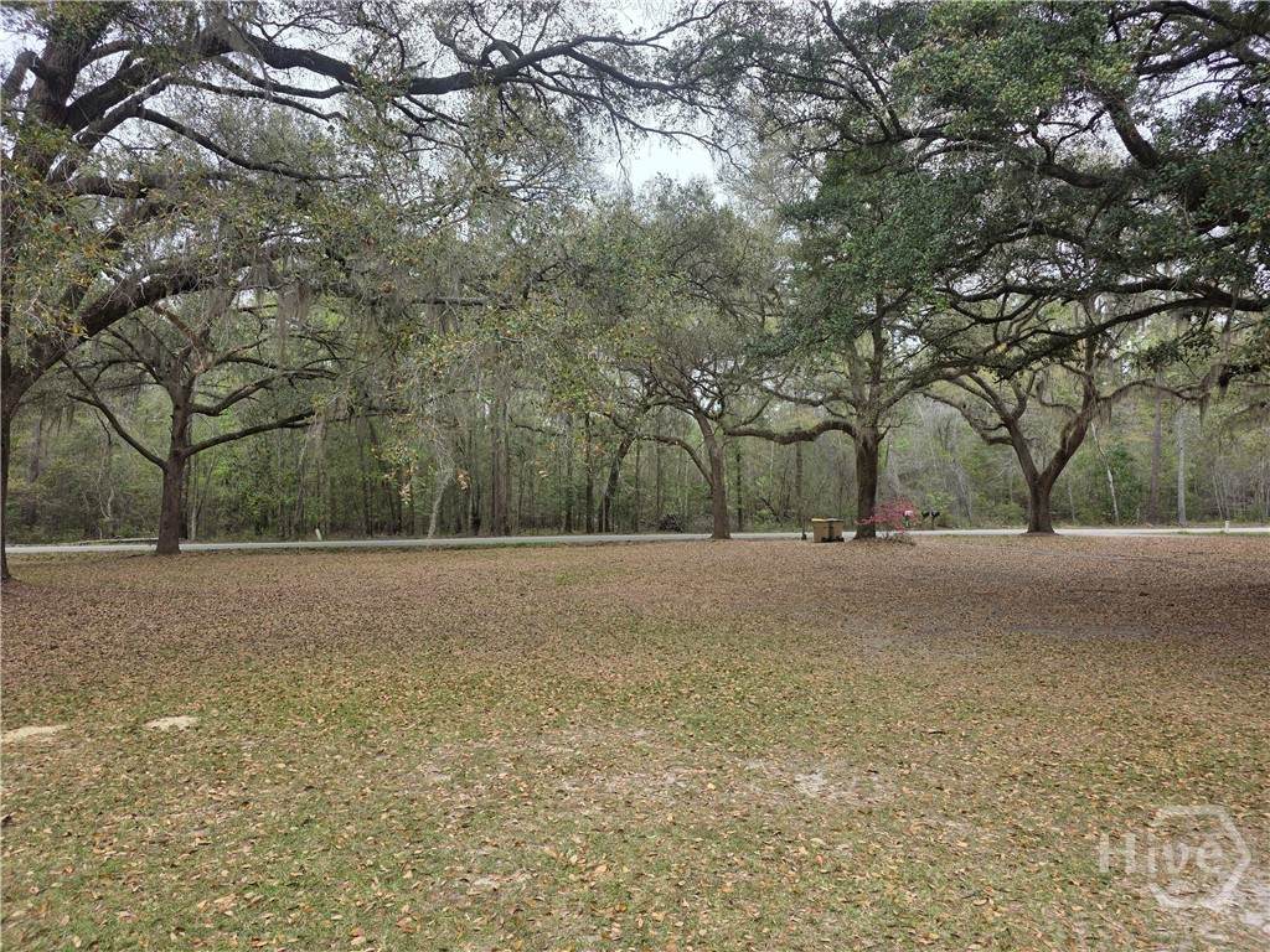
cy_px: 476
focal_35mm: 23
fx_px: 844
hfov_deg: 73.9
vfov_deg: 58.9
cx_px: 635
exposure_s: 1/359
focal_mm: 6.3
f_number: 1.7
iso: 25
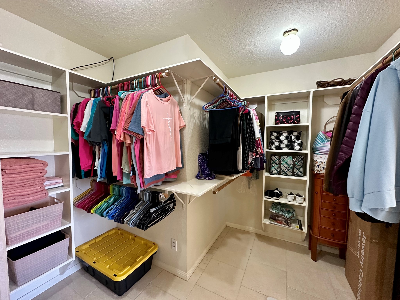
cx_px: 200
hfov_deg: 102.1
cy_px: 150
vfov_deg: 85.7
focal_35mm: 14
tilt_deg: -2.7
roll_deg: -0.7
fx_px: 162
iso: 320
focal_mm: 2.22
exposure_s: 1/60
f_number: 2.2
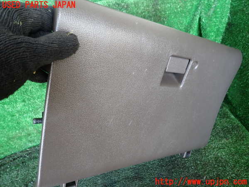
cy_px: 94
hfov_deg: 69.4
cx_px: 124
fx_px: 180
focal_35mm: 25
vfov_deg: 54.9
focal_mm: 4.5
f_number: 2
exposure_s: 1/40
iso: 200
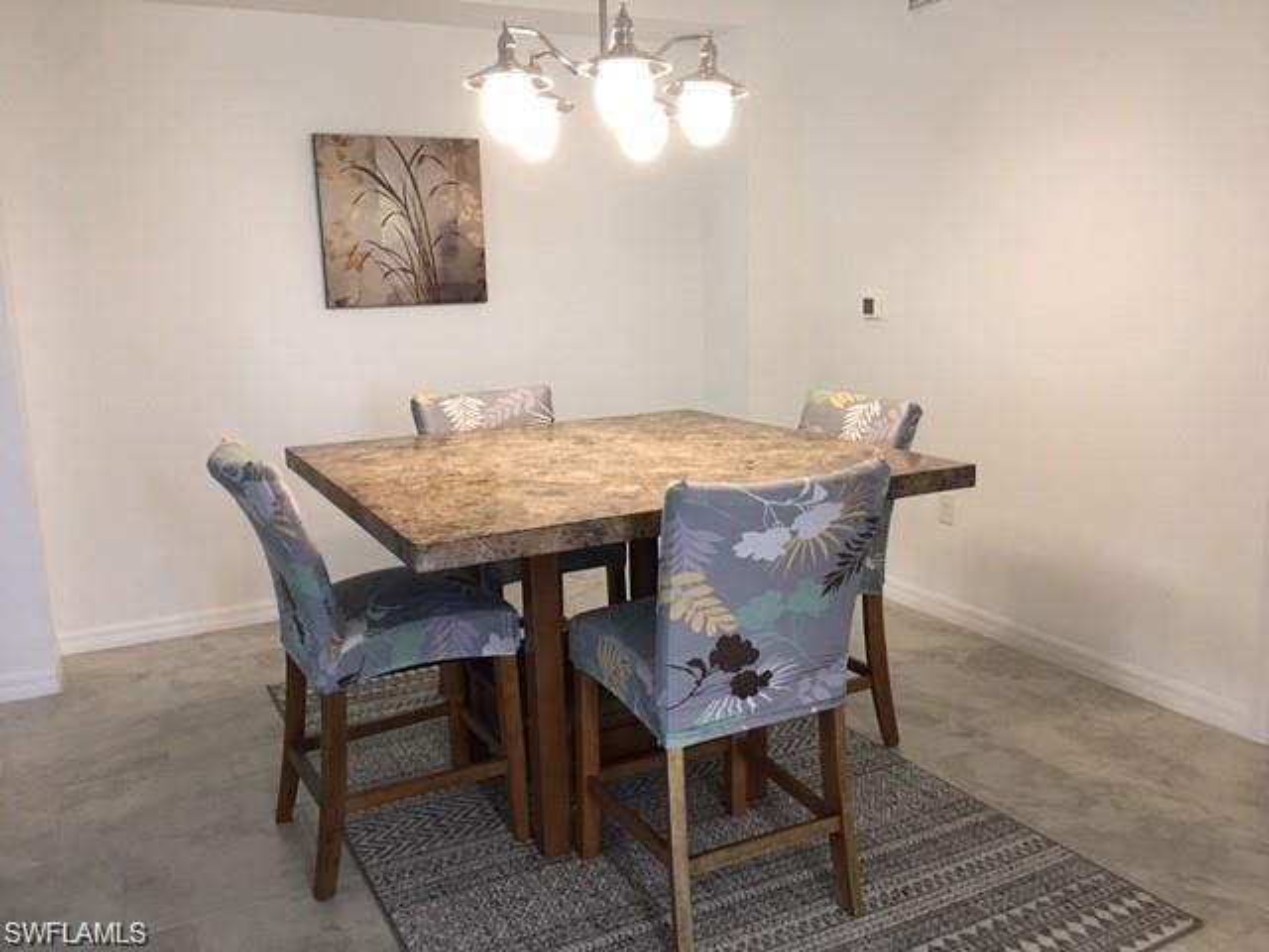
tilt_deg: -10.2
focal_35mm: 29
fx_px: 1063
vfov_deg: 48.2
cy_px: 476
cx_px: 634
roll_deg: +2.0
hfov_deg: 61.7
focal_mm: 4.15
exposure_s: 1/15
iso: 64
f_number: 2.2
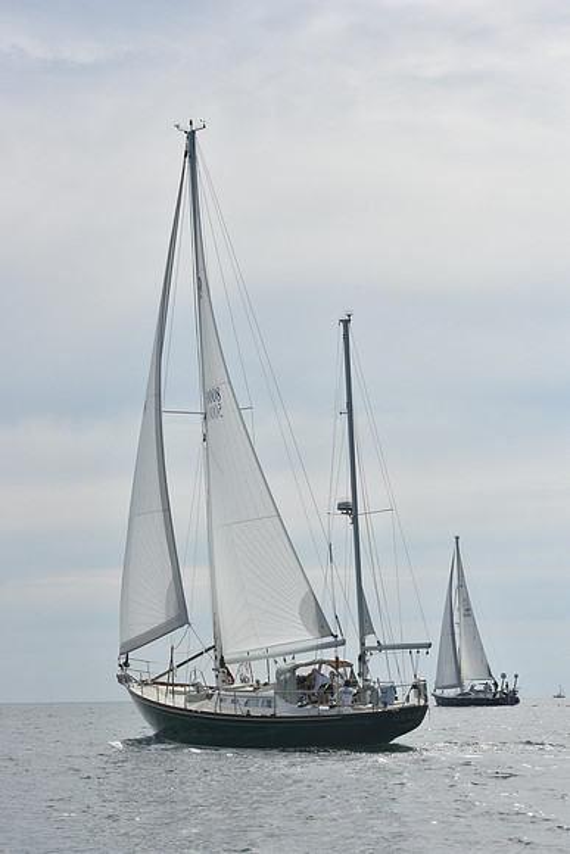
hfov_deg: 13.7
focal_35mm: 100
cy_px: 427
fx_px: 2373
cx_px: 285
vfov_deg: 20.4
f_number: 11
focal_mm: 100
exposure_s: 1/1250
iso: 320
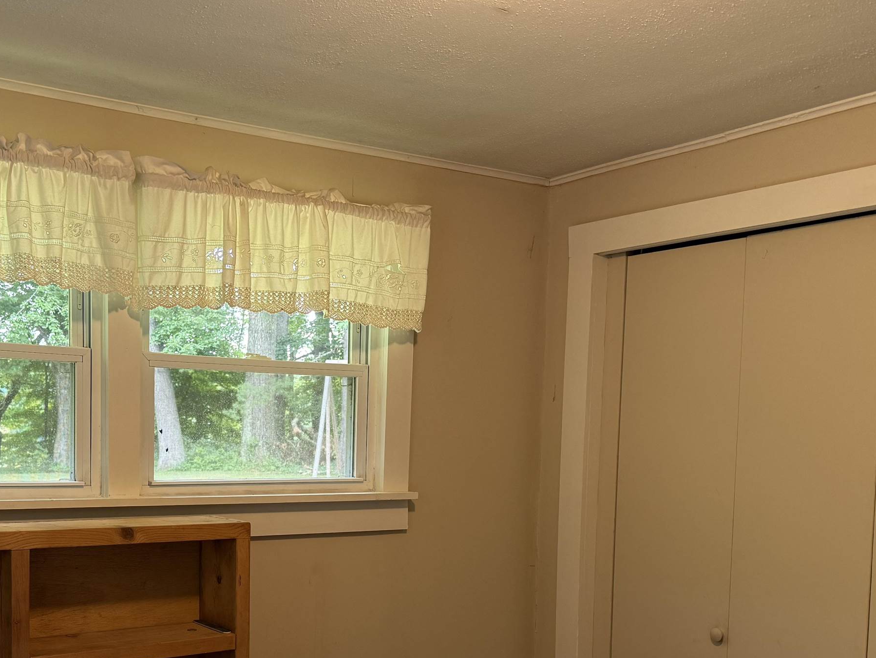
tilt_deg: -3.3
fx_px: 1038
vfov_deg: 34.3
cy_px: 505
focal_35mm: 41
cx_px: 301
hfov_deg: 45.2
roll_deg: -1.0
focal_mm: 6.76
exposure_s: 1/60
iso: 160
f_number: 1.78
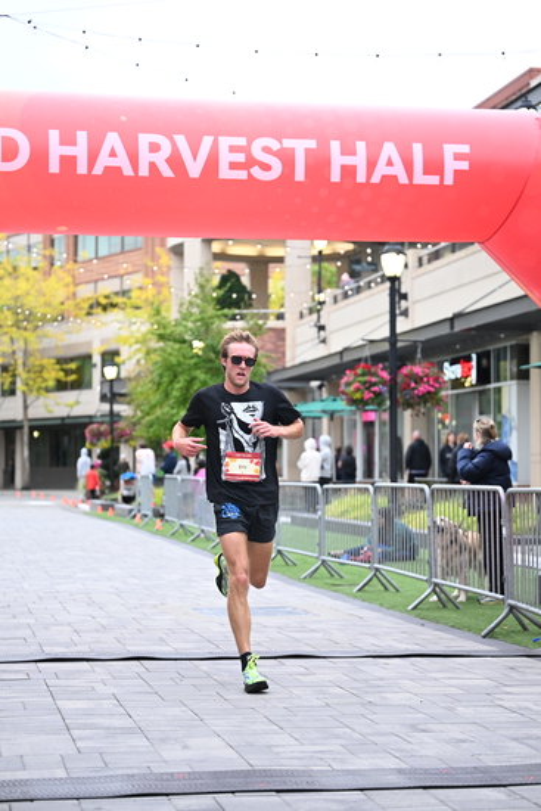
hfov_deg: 19.5
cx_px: 270
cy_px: 406
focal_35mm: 70
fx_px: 1577
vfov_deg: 28.8
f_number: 2.8
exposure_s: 1/640
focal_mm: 70
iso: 1600
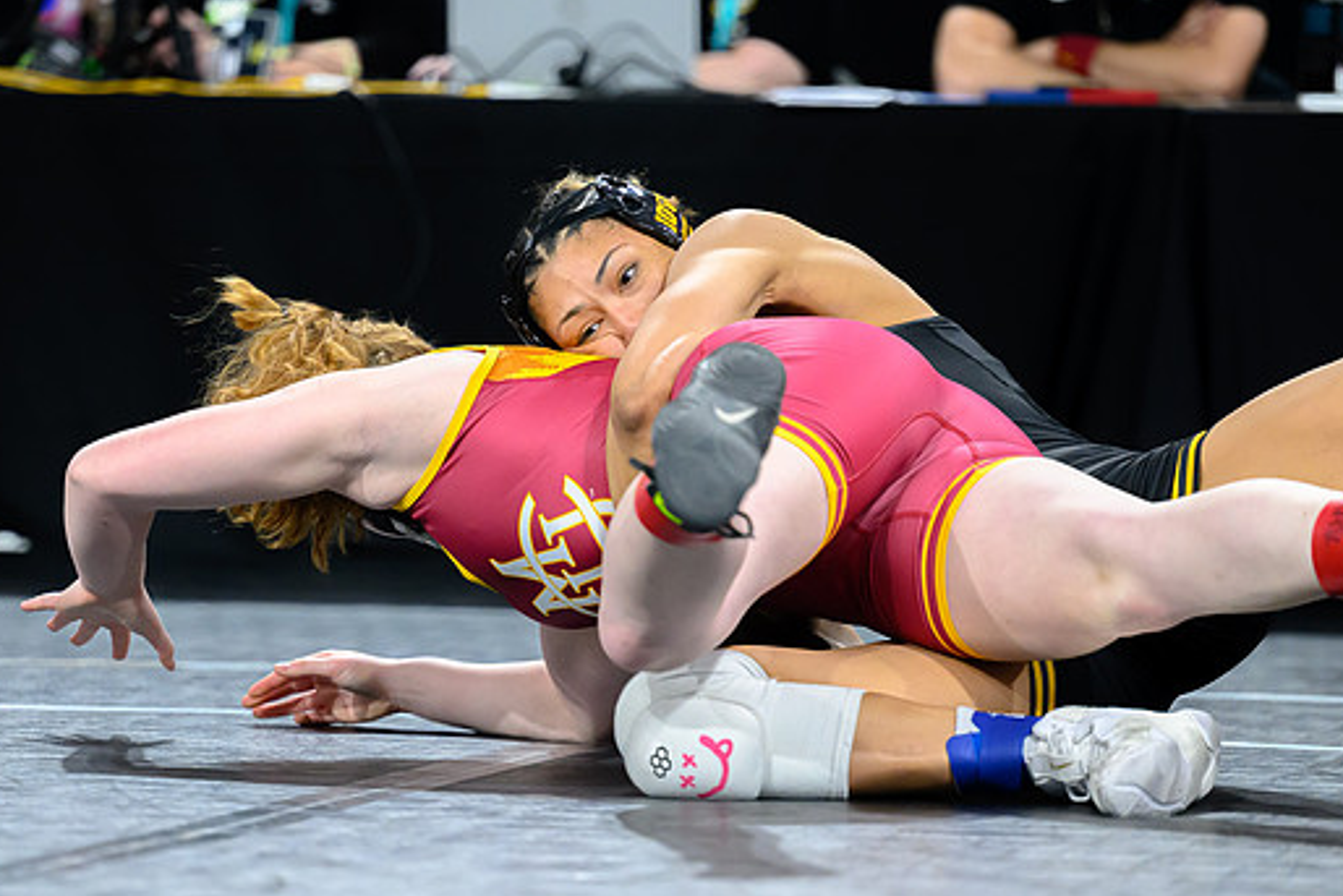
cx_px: 480
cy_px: 634
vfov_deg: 5.3
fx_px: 9627
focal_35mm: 258
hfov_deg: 8.0
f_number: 2.8
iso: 3600
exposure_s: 1/800
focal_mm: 170
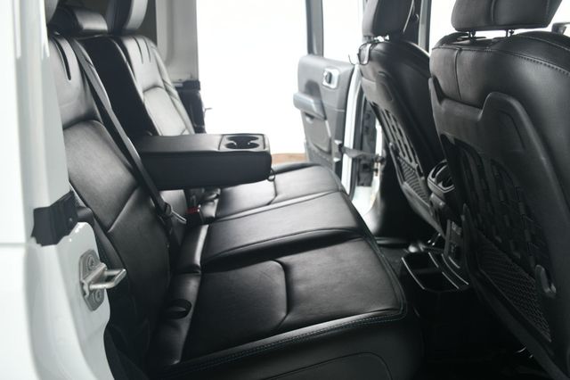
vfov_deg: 38.8
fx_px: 538
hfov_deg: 55.8
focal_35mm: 34
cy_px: 190
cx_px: 285
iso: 100
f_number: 3.8
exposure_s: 1/160
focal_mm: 23
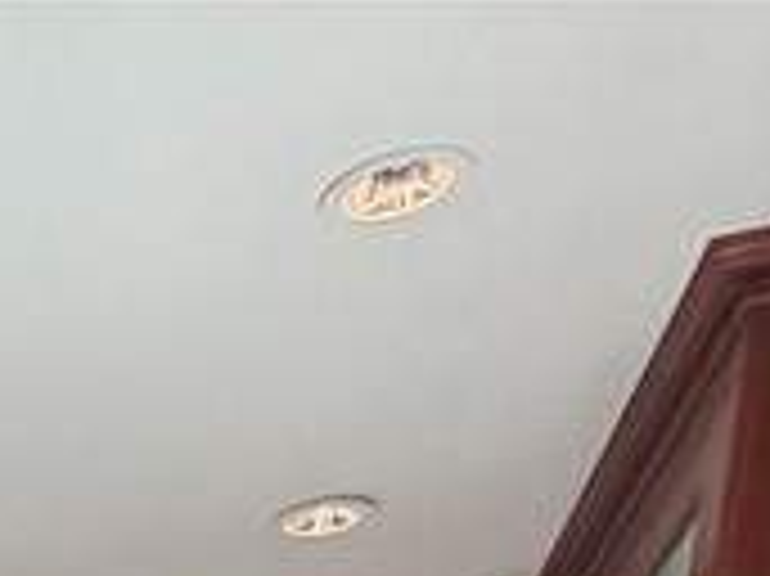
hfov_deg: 17.4
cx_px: -729
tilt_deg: -12.2
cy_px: 1719
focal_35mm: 84
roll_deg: -0.1
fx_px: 1867
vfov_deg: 11.2
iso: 160
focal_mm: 2.22
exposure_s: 1/121
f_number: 2.2
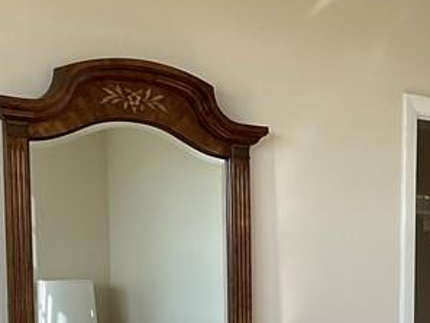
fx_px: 1243
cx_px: 624
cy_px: 449
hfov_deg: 17.8
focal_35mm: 100
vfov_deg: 14.1
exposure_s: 1/180
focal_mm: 3
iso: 16
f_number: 1.8
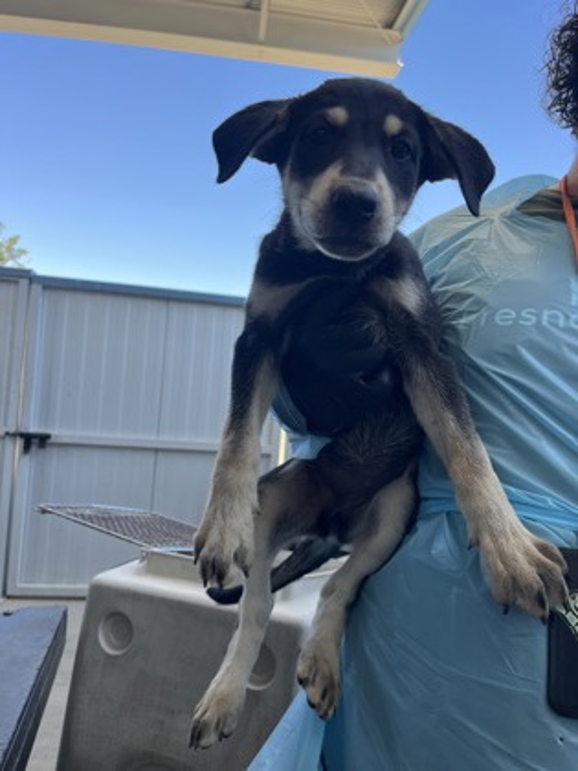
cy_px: 386
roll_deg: -3.4
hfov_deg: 53.1
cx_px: 289
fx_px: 579
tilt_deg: -0.2
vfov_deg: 67.3
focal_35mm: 26
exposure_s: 1/418
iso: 50
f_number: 1.6
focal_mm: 5.1
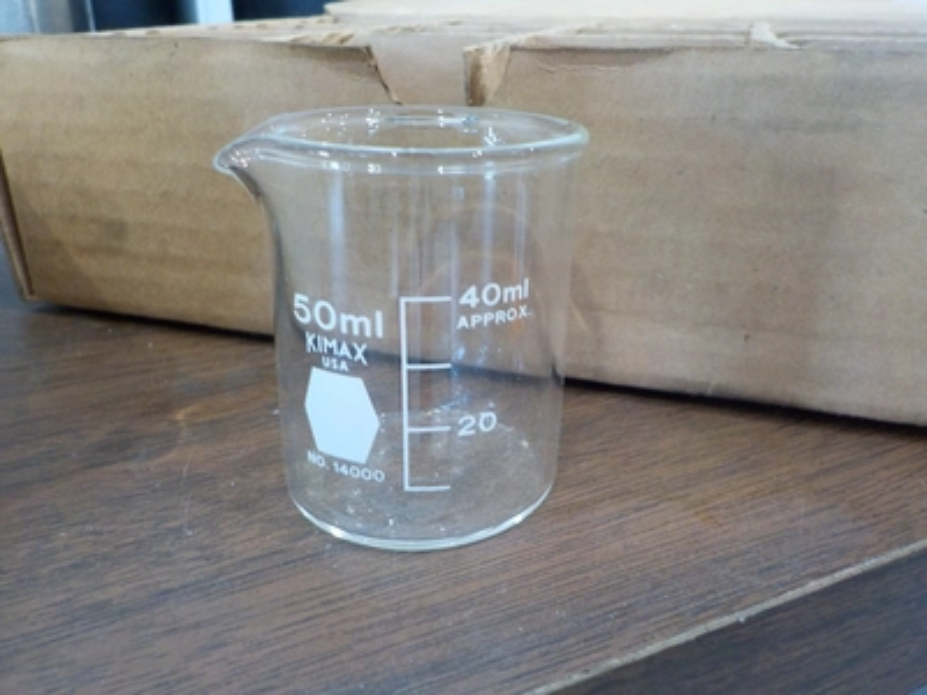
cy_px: 348
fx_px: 803
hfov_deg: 60.0
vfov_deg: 46.8
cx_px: 464
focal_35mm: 30
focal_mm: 4.1
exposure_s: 1/30
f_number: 3.3
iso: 280
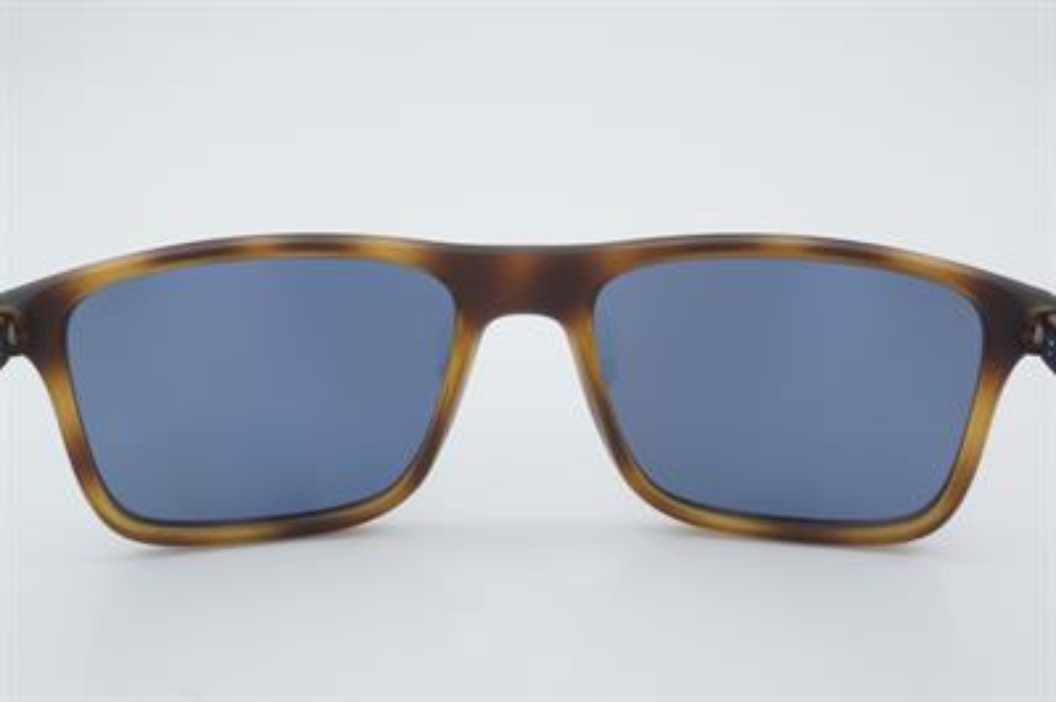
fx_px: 1319
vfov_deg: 29.8
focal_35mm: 45
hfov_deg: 43.6
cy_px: 351
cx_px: 528
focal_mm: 30
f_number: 29
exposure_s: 1/4
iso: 100
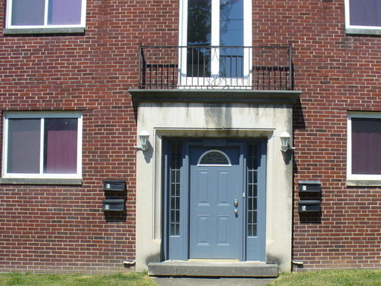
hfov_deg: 38.8
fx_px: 539
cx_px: 227
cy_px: 163
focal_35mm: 49
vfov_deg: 29.6
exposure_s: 1/320
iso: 80
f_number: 5.6
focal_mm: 6.1
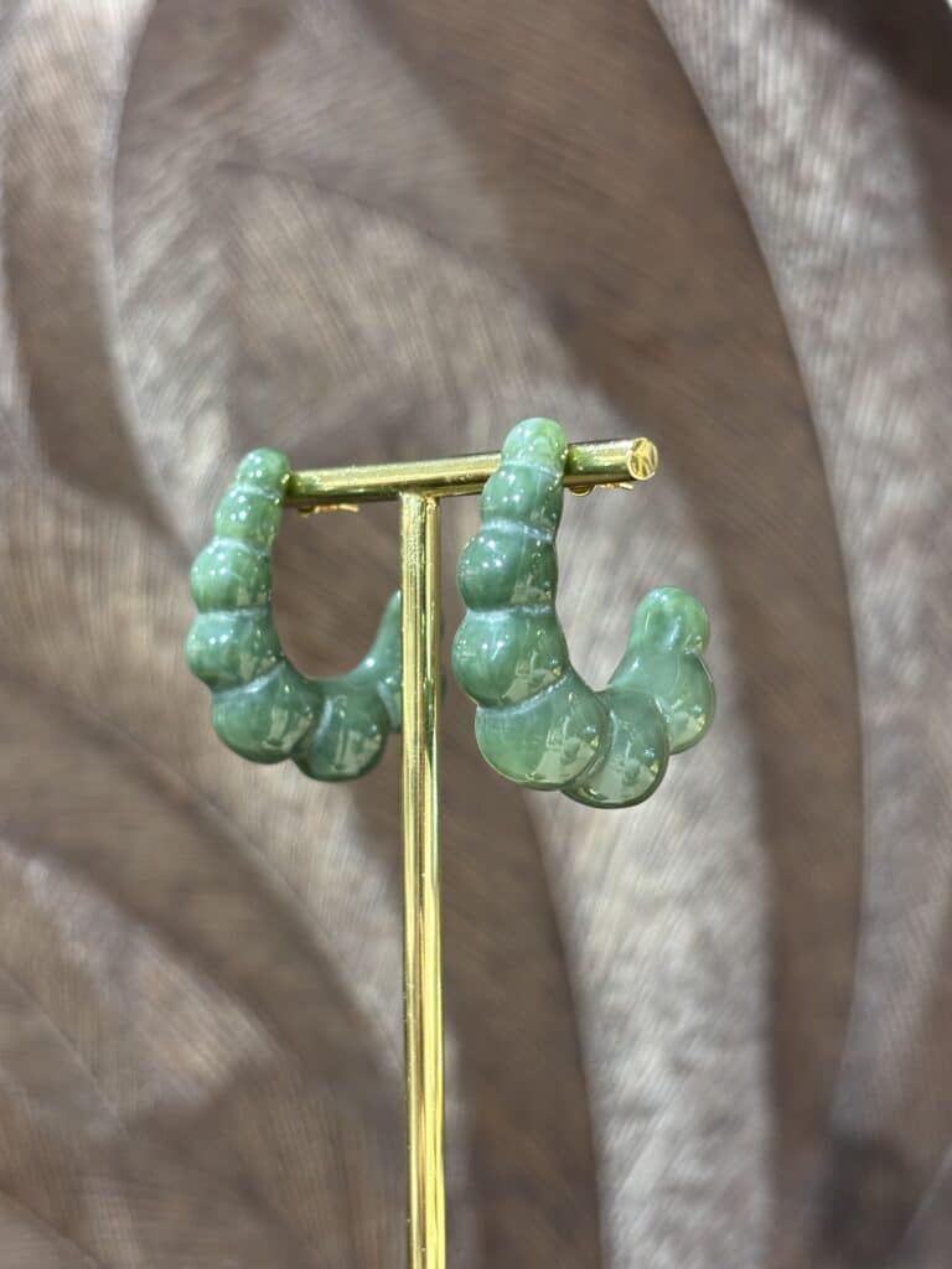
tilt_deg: -1.4
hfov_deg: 28.0
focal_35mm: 52
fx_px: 1907
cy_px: 634
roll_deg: -0.6
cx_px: 476
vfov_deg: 36.8
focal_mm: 5.96
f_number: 1.6
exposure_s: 1/50
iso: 100
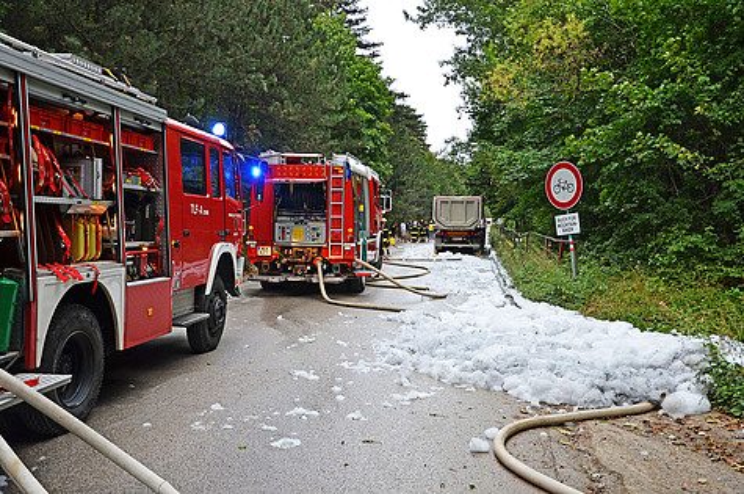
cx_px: 372
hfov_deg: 51.4
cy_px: 247
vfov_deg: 35.4
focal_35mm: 38
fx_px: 774
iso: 400
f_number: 4.5
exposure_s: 1/80
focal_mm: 25
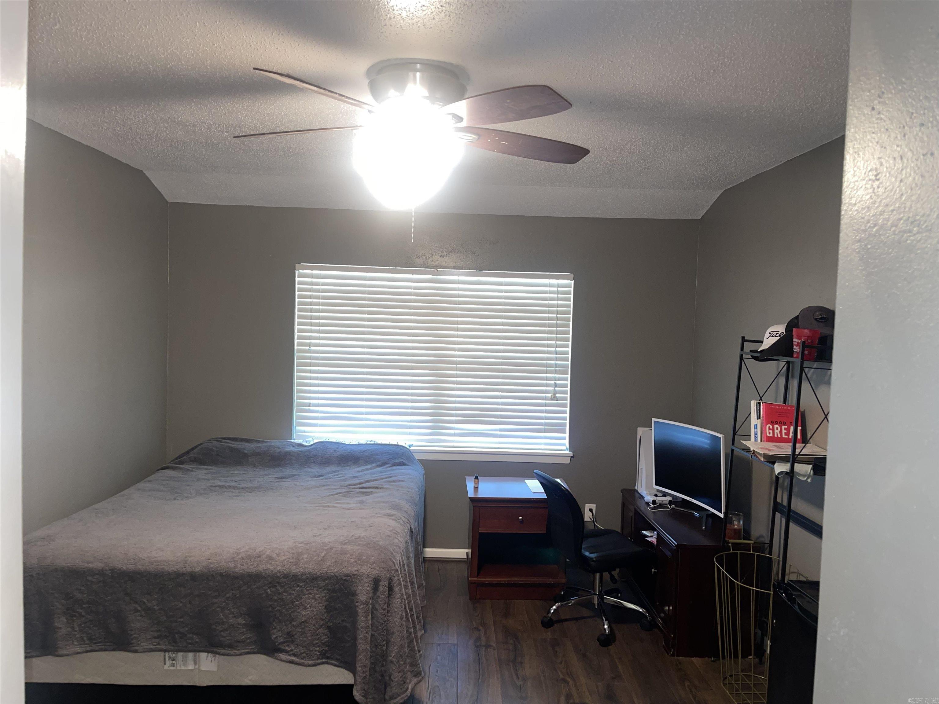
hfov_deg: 69.4
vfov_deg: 54.9
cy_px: 352
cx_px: 470
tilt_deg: -3.1
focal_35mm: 25
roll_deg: -1.5
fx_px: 678
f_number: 1.6
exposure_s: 1/6
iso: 100
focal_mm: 5.1
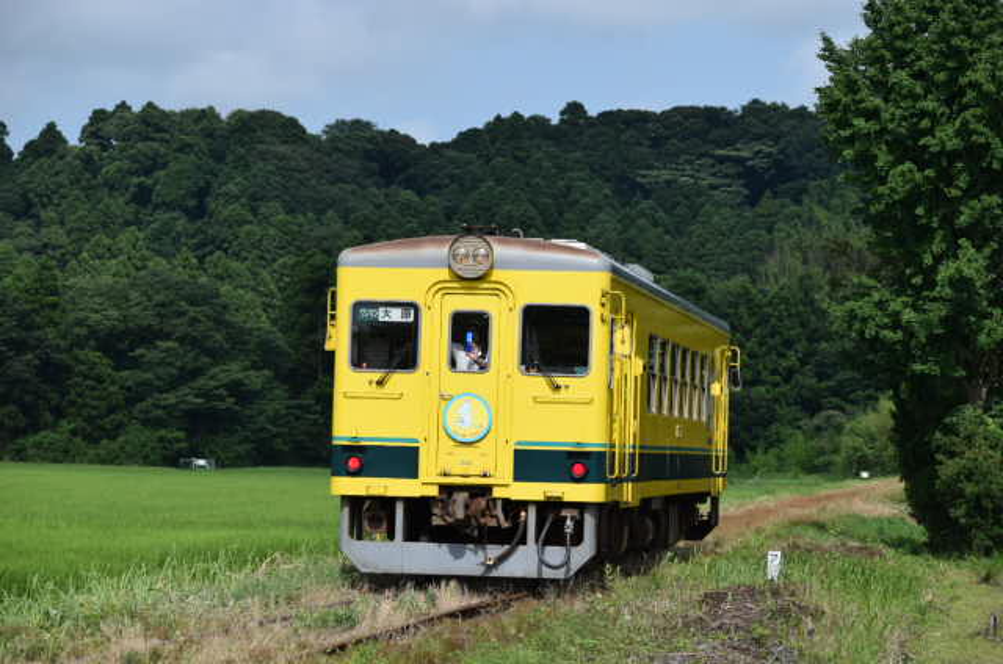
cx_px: 502
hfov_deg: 16.1
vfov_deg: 10.7
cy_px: 332
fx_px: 3545
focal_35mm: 128
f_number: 6.3
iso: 100
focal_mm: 85
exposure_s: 1/640
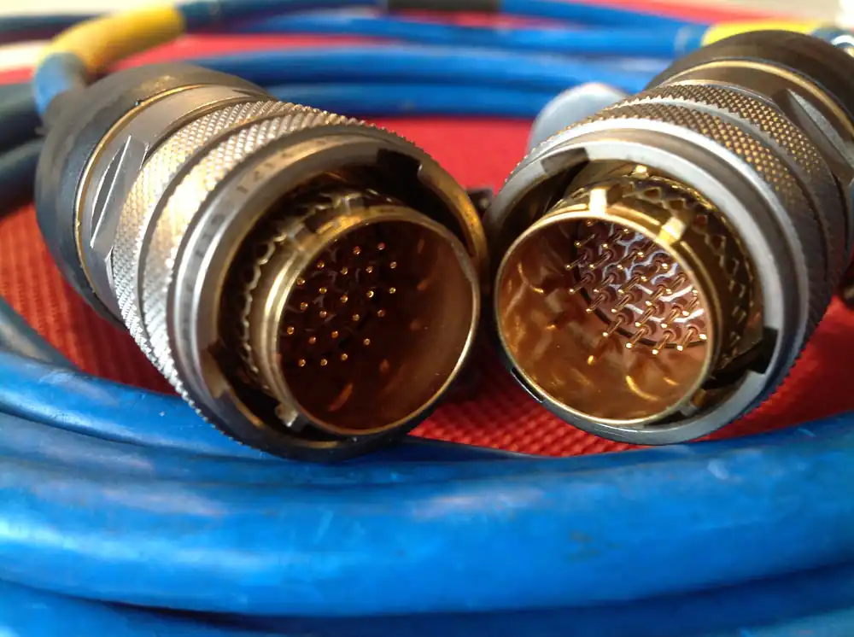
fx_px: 862
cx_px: 427
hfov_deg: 52.7
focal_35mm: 35
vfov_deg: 40.6
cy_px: 318
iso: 100
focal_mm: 4.28
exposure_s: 1/15
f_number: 2.4
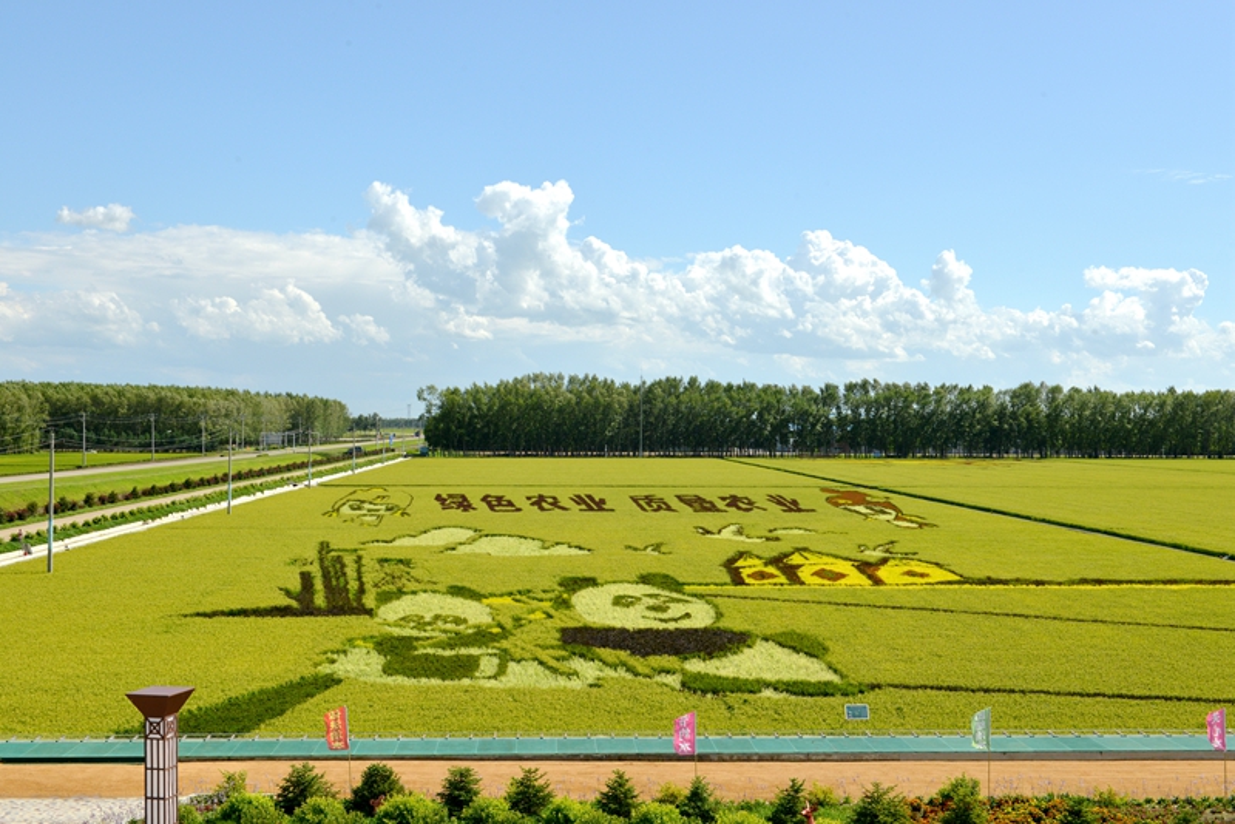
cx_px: 618
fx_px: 1510
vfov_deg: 30.5
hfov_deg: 44.5
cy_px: 412
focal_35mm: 44
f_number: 14
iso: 500
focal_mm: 44
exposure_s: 1/800
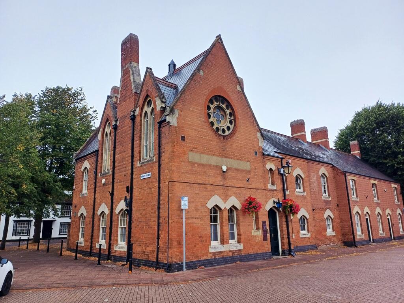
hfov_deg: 69.4
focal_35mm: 25
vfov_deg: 54.9
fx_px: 292
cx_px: 202
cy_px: 152
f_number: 1.8
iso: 50
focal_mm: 4.65
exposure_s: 1/161
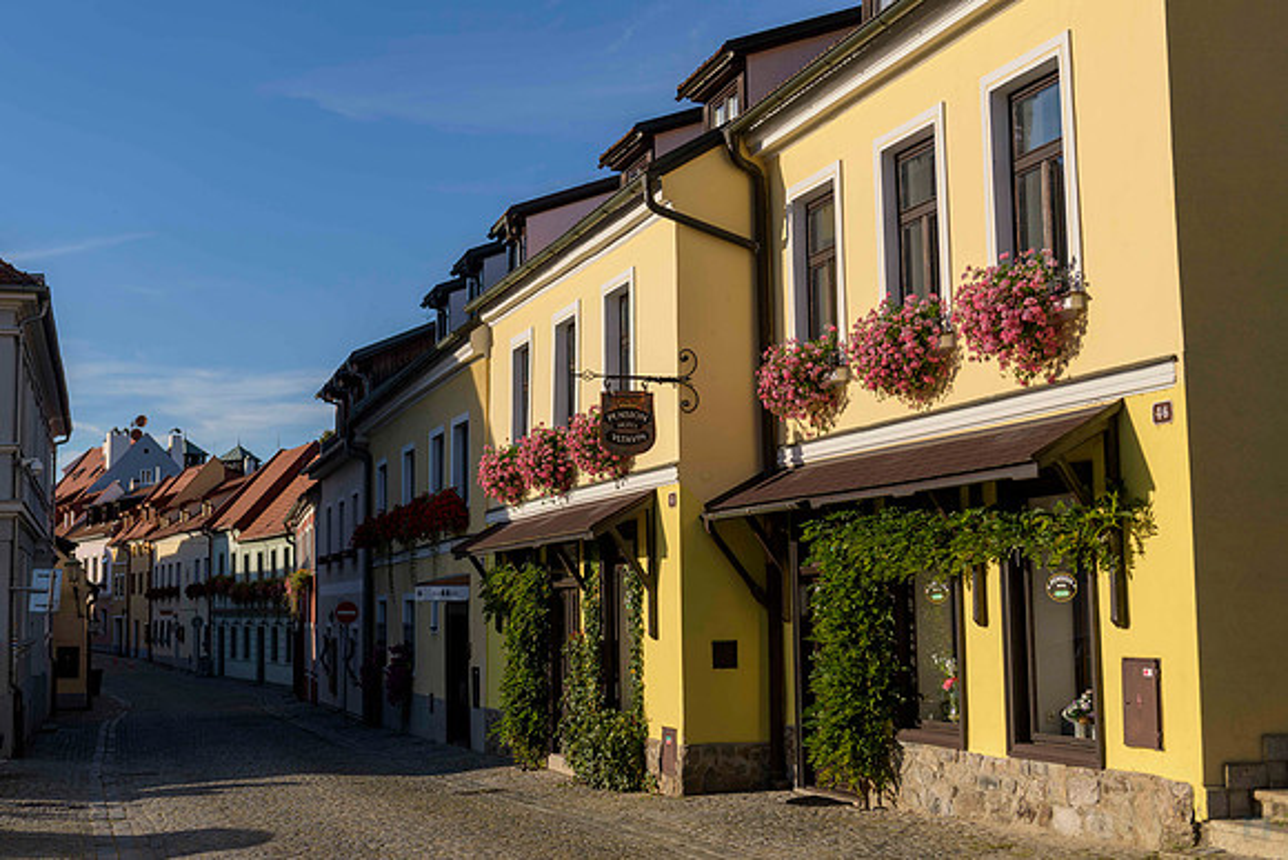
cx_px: 620
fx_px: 1633
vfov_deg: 29.5
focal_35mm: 46
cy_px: 446
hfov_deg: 43.0
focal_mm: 44
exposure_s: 1/500
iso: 64
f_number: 4.5
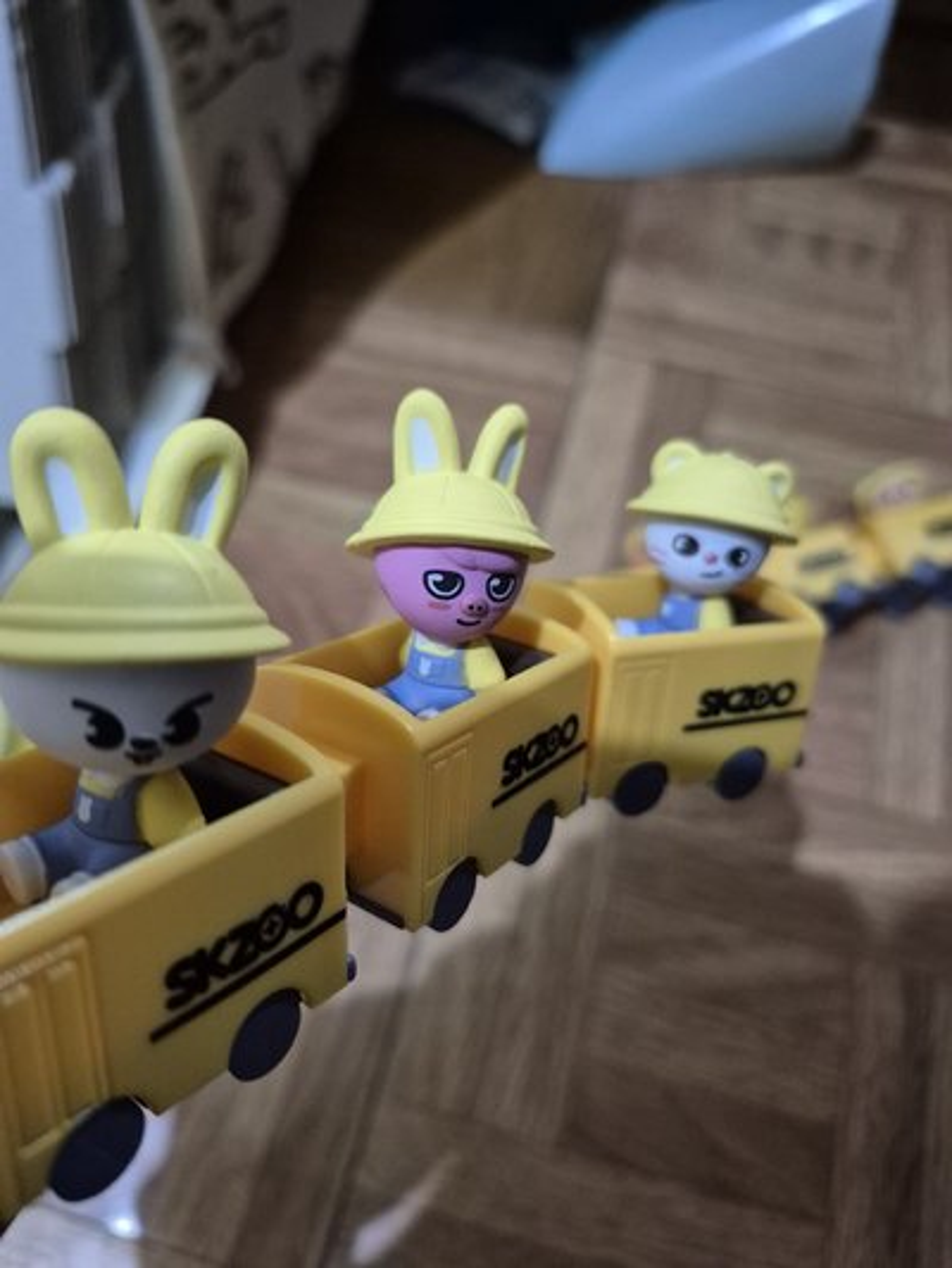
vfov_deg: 73.9
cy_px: 634
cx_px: 476
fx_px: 843
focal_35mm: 23
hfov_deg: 58.9
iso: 1250
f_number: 1.8
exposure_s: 1/60
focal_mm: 5.4
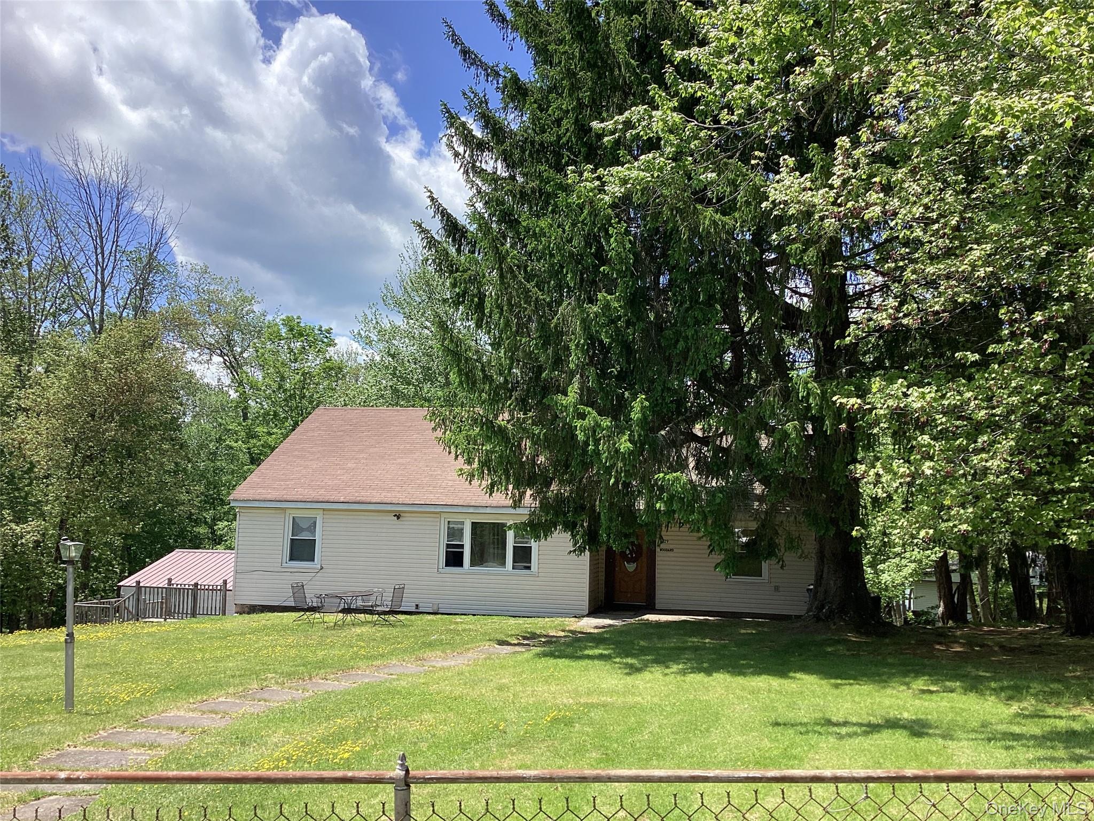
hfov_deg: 58.4
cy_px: 410
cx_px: 547
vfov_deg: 45.4
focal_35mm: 31
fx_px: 980
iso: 25
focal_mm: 3.3
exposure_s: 1/886
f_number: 2.4
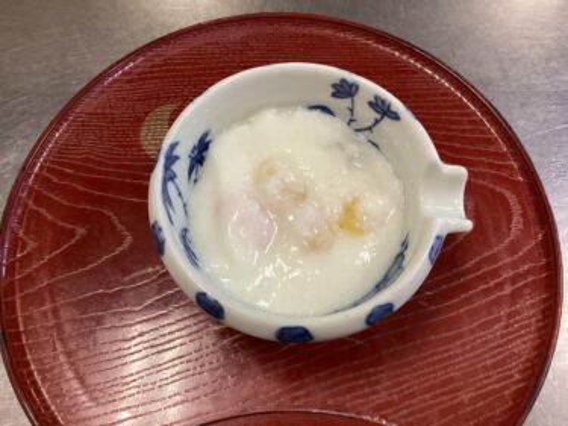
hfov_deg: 58.4
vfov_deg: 45.4
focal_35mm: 31
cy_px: 213
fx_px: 509
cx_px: 284
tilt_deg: -69.6
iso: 200
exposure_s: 1/60
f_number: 2.4
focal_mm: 3.3
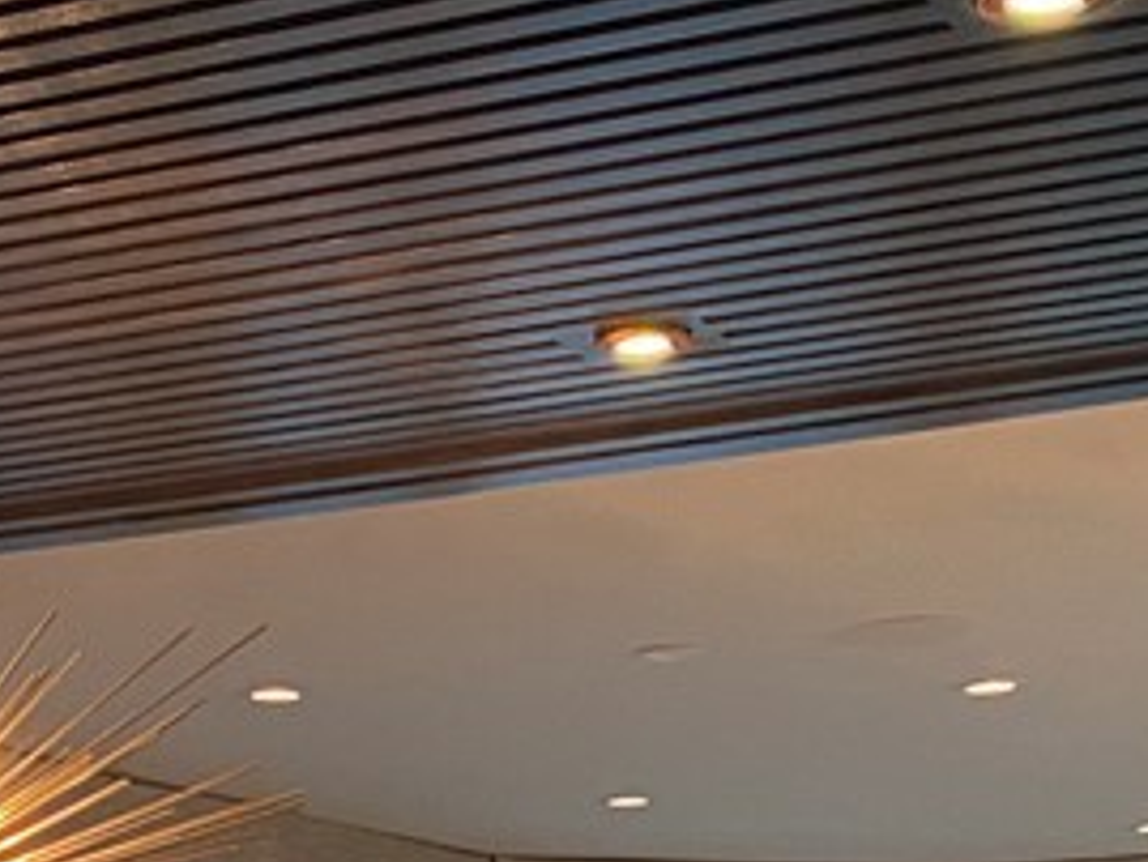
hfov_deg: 19.8
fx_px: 3285
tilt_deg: -5.1
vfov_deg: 13.4
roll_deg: +0.9
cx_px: 516
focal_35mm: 99
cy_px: 1545
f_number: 1.8
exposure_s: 1/60
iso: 160
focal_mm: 4.25
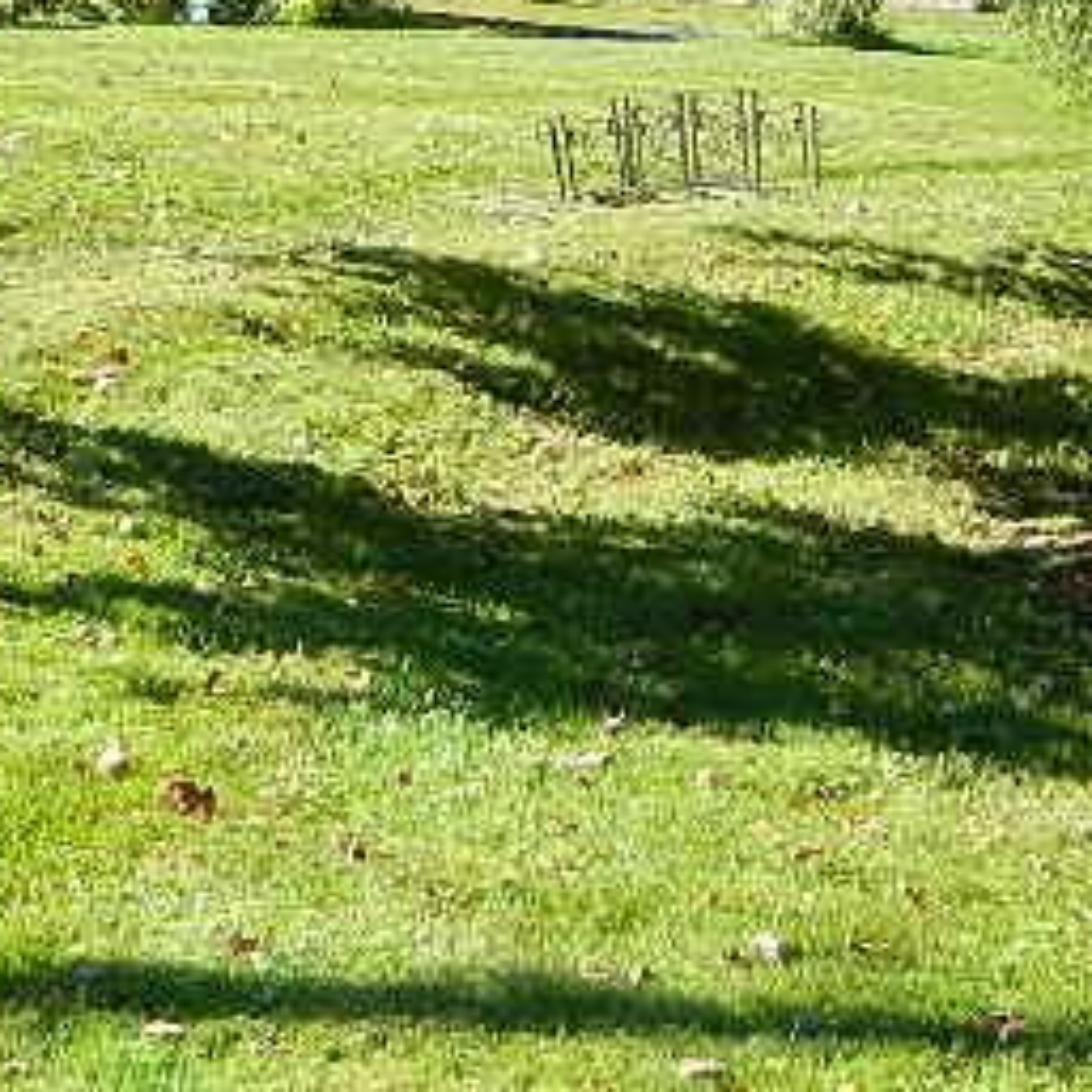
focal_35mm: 88
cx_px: 1296
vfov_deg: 19.7
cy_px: 378
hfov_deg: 18.7
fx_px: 3141
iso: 80
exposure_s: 1/400
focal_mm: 4.5
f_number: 3.1
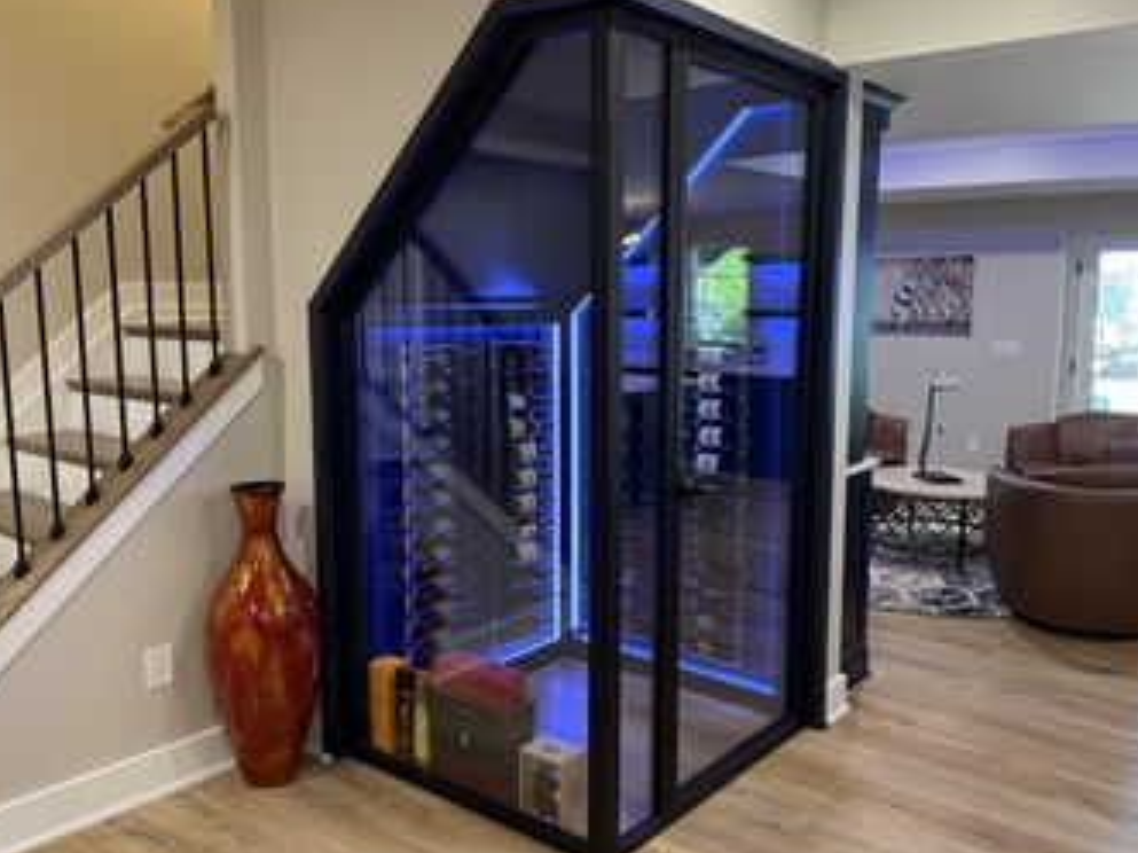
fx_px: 953
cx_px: 643
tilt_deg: -6.8
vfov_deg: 48.2
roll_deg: -0.7
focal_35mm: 29
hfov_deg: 61.5
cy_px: 416
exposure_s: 1/41
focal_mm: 6.76
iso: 250
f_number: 1.78
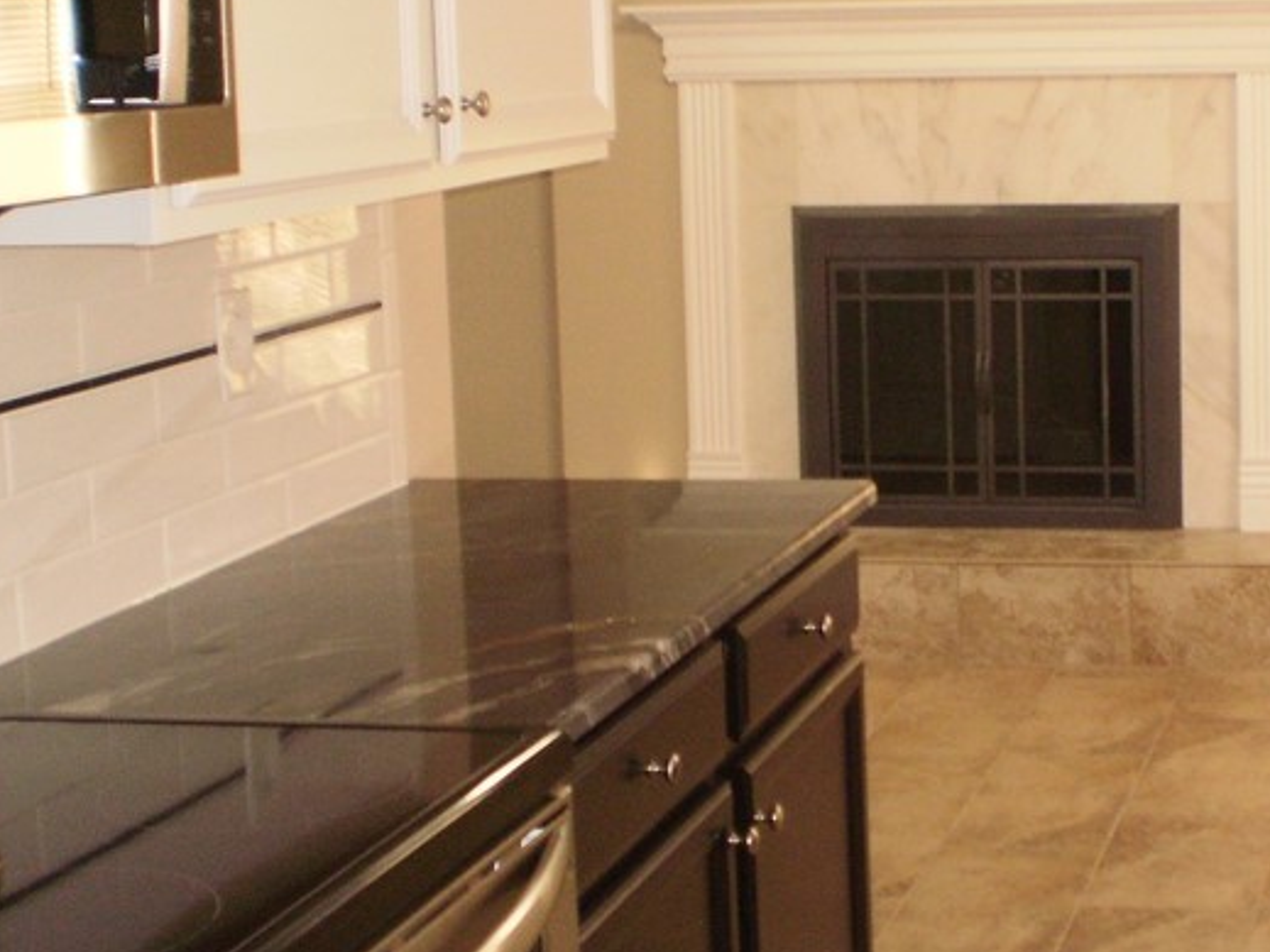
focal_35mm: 71
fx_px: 2604
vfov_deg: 20.7
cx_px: 1035
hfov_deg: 26.8
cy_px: 382
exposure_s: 1/30
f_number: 3.1
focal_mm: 6.3
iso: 200
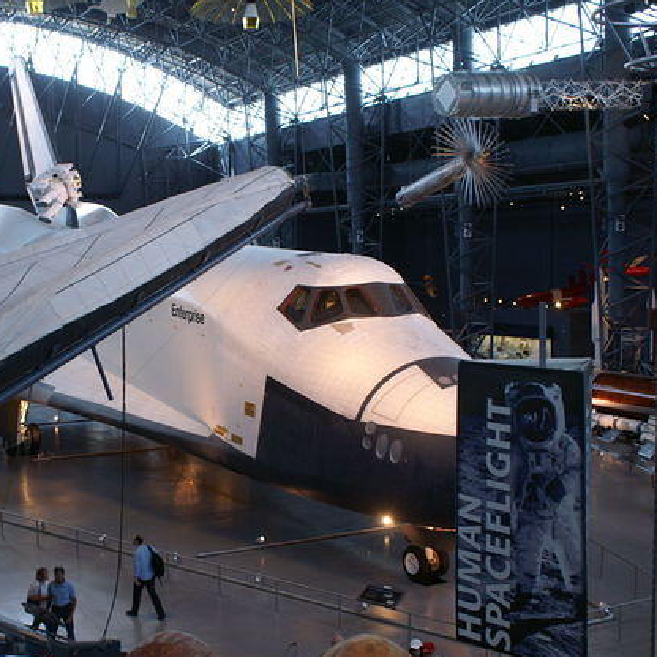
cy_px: 332
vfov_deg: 36.1
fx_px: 1009
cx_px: 156
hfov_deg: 35.2
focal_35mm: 47
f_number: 4.5
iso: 400
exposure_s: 1/40
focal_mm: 24
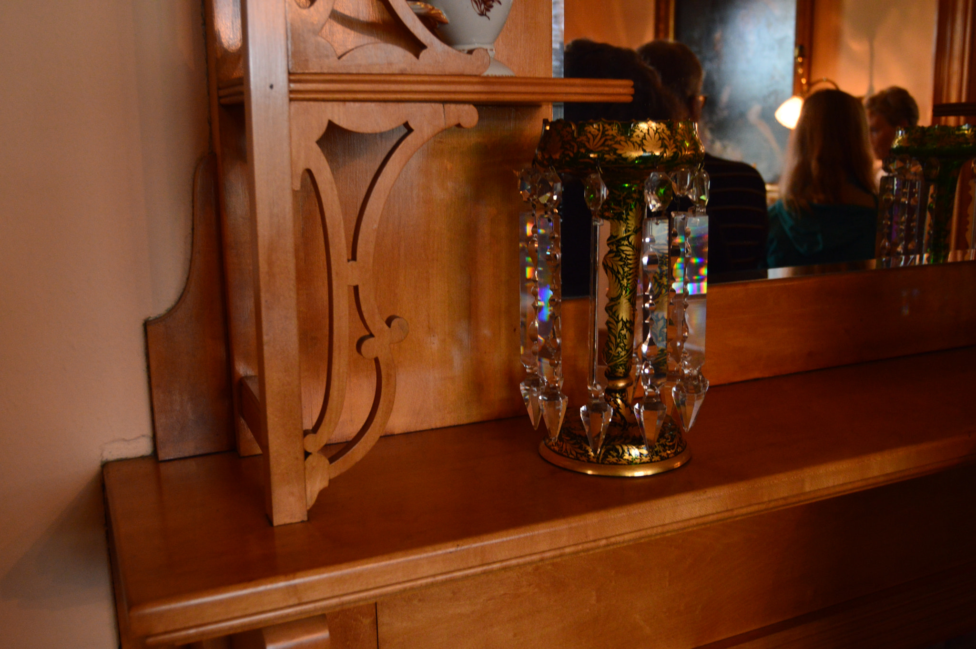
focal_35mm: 34
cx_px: 488
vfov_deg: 38.3
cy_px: 324
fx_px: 935
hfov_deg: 55.1
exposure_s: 1/25
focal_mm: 23
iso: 800
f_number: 3.8
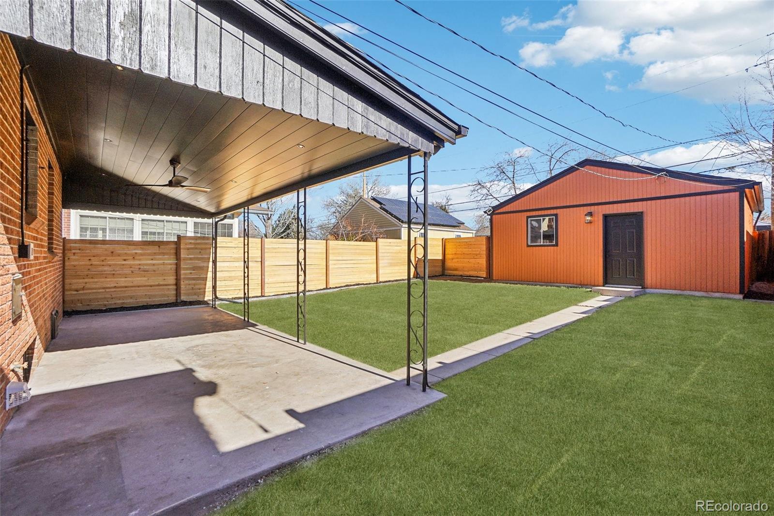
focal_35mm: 15
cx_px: 387
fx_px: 322
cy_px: 258
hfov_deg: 100.4
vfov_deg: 77.3
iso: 100
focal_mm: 10
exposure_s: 1/250
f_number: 8
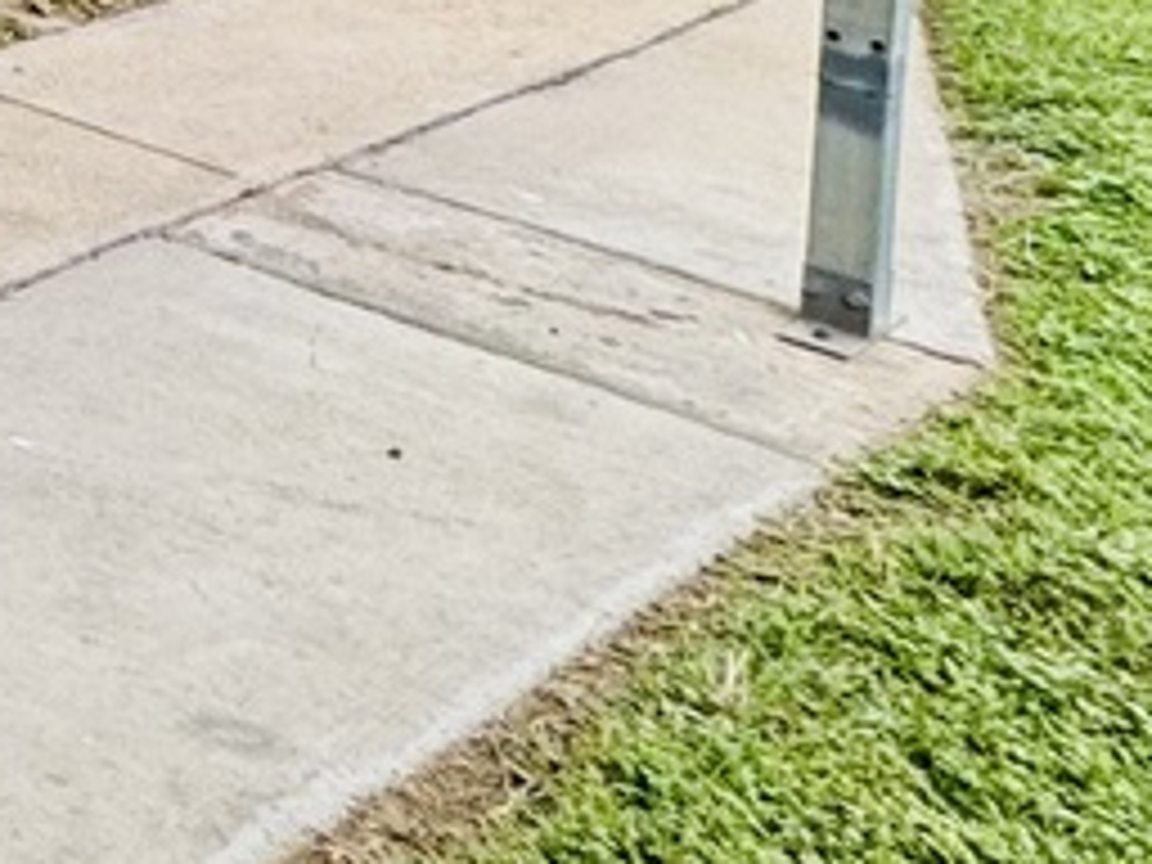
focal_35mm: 82
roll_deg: -0.7
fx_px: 2729
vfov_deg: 15.0
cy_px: -799
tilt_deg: -2.4
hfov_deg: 14.6
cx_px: -1656
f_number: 2.2
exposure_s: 1/390
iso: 40
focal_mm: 2.22
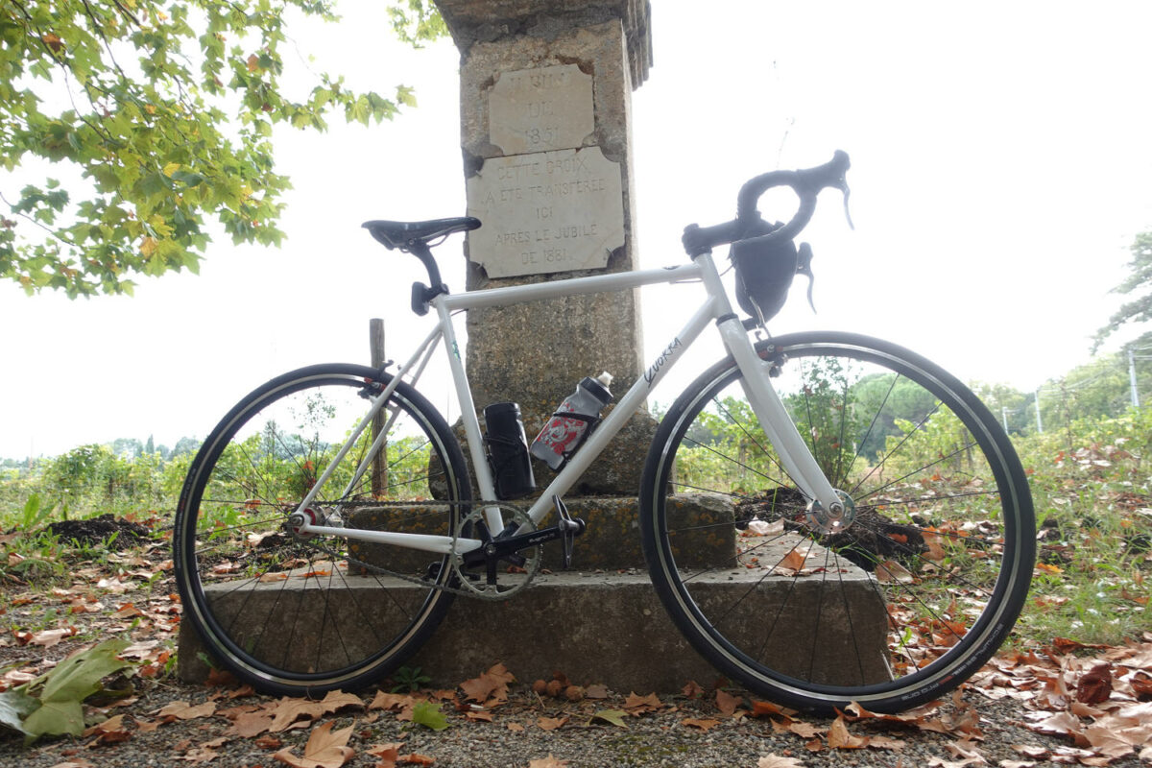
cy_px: 384
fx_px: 768
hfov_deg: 73.7
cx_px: 576
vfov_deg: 53.1
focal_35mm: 24
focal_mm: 9.4
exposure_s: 1/30
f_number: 2.8
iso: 80
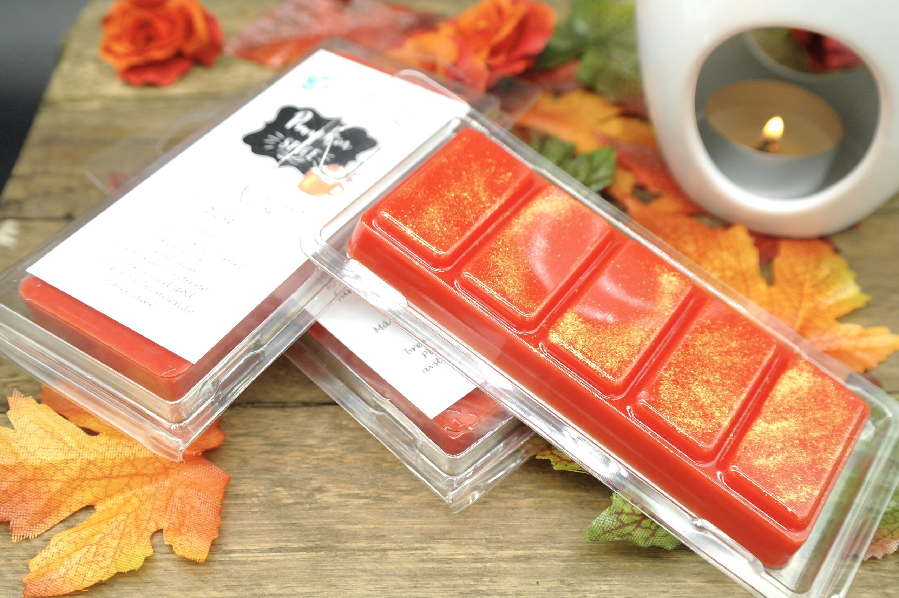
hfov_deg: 44.5
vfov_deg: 30.5
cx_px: 450
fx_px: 1098
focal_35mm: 44
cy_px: 299
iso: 800
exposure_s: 1/320
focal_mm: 29
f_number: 5.6
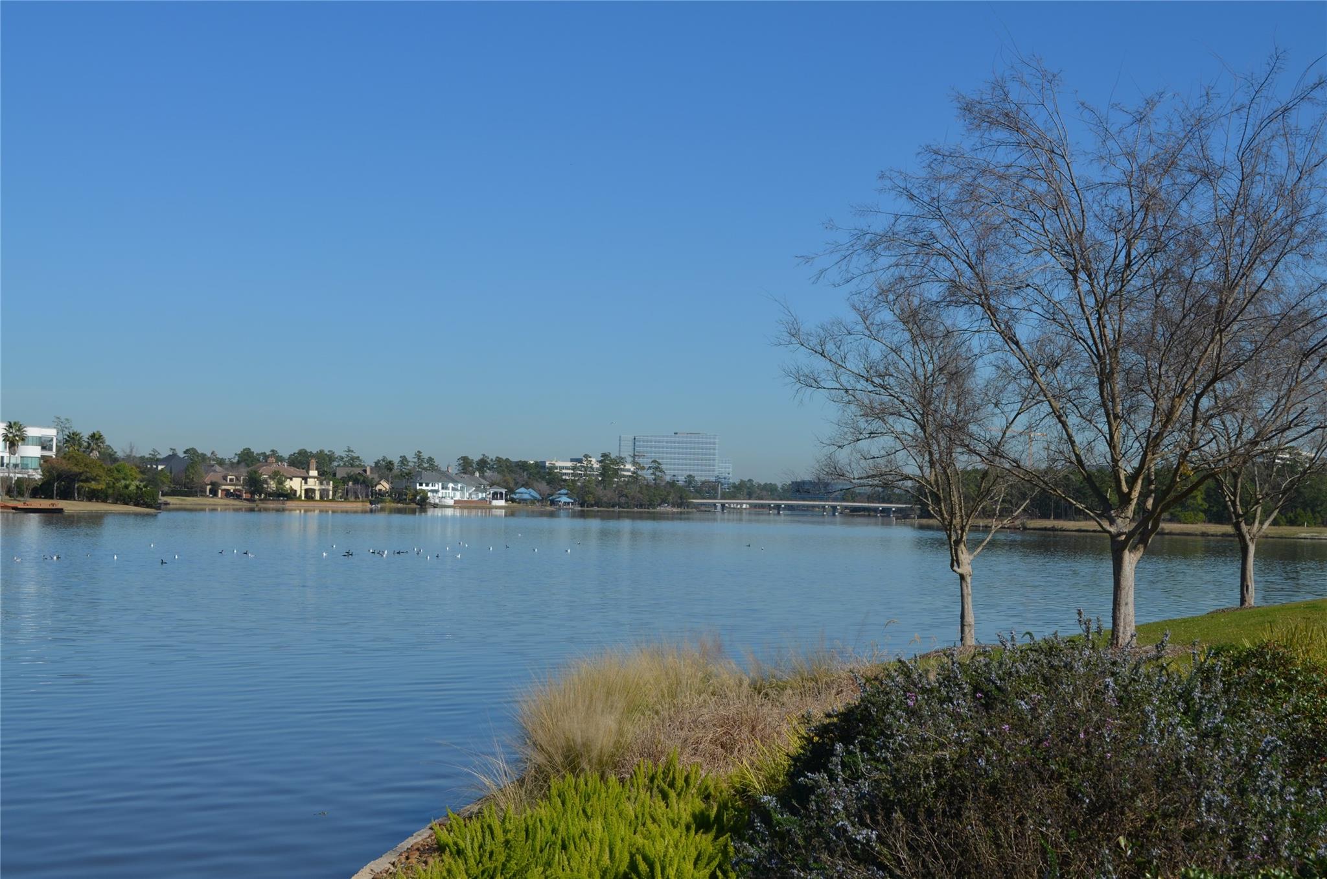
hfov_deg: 37.9
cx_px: 664
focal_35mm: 52
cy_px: 440
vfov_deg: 25.6
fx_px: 1931
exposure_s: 1/320
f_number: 9
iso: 100
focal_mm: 35
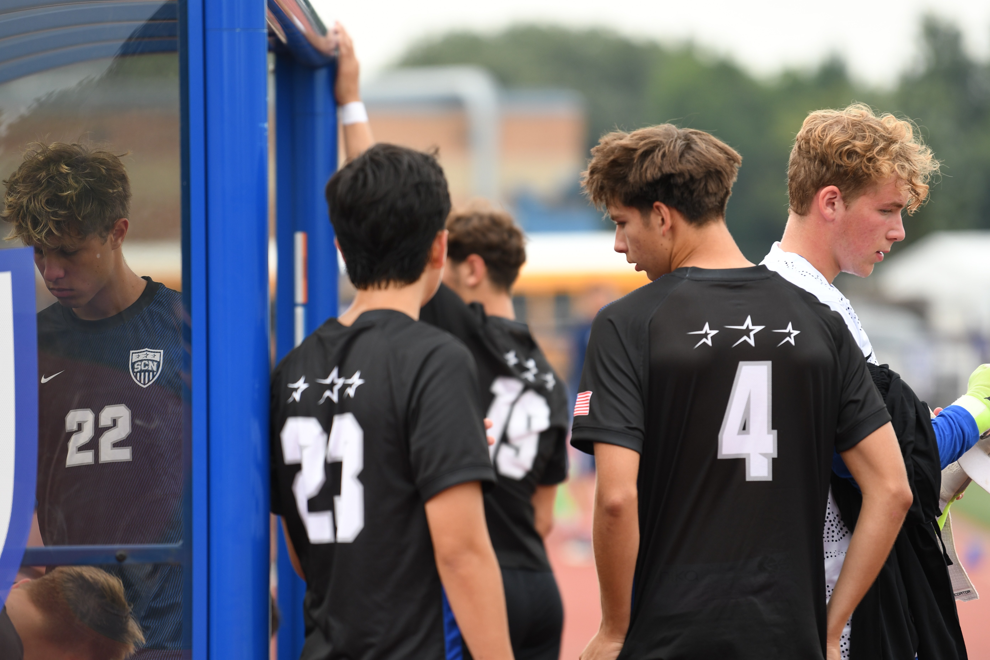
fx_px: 8249
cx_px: 495
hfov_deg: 6.9
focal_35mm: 300
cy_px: 330
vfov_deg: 4.6
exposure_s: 1/800
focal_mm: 200
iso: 280
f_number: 3.2
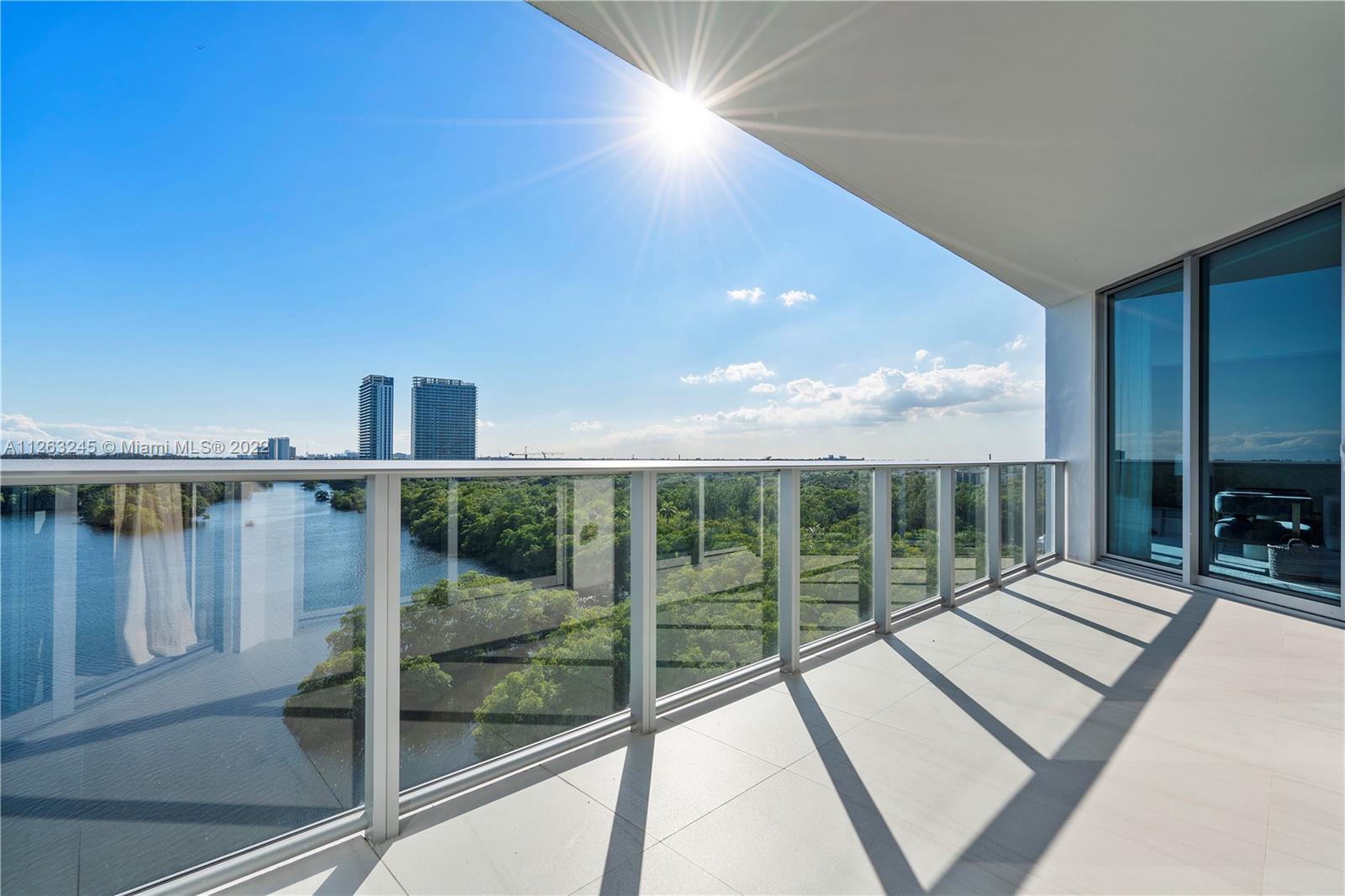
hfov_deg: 96.7
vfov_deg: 73.7
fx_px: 598
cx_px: 672
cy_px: 448
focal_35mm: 16
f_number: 10
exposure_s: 1/400
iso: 100
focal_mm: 16
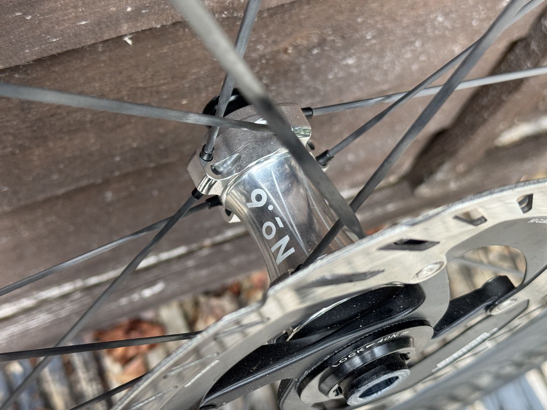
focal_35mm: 56
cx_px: 273
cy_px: 192
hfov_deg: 34.3
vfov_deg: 26.1
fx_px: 885
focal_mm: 6.76
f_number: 1.78
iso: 80
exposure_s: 1/121
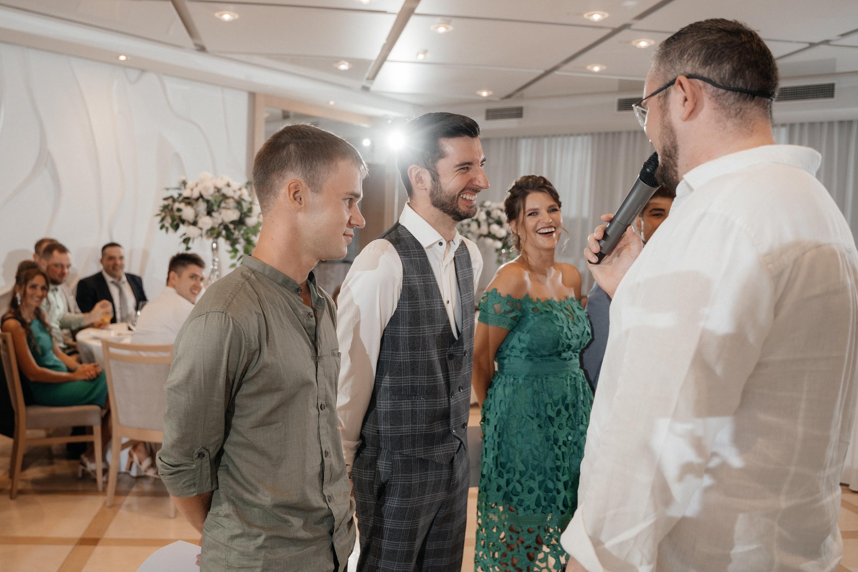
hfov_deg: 58.5
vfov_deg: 41.1
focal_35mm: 32
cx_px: 368
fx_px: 762
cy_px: 286
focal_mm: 28
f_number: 3.2
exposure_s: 1/160
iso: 400
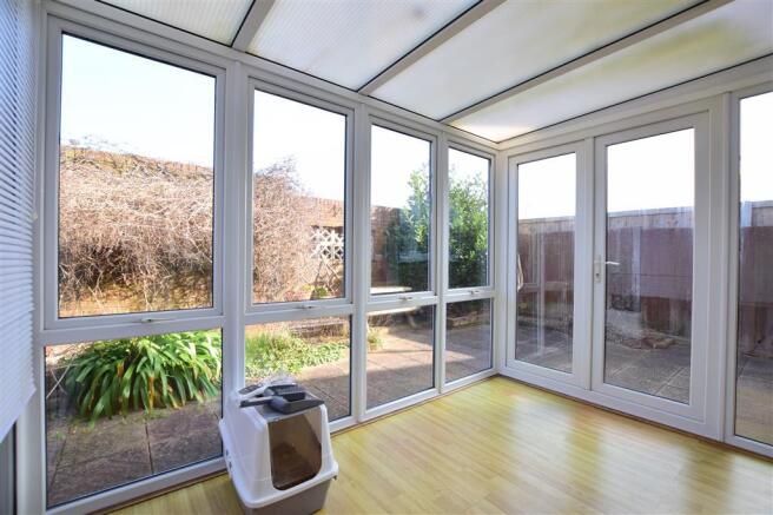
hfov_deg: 100.4
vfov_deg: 77.3
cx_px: 386
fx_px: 322
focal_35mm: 15
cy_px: 258
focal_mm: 10
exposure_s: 1/200
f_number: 7.1
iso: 400
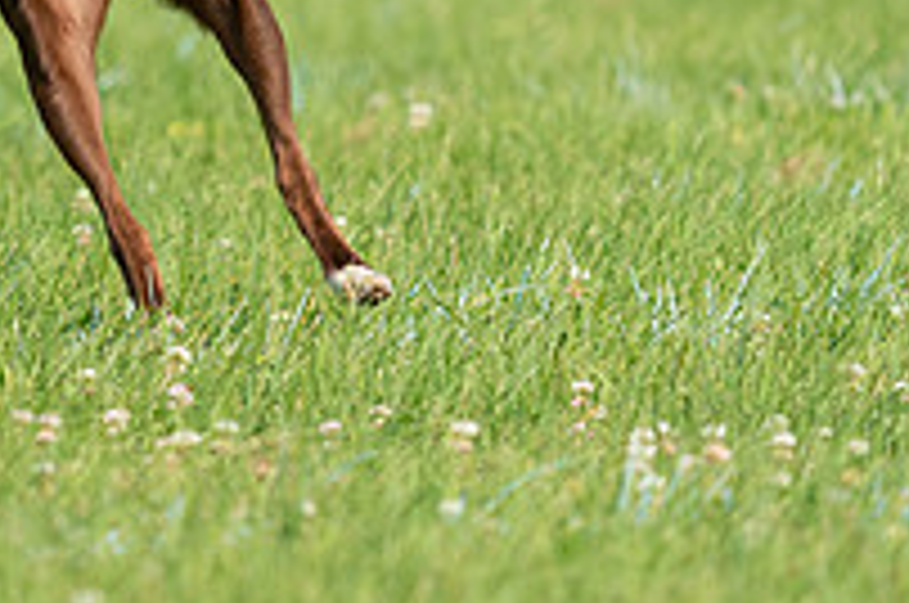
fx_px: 20748
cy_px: -196
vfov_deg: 1.7
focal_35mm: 823
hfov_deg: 2.5
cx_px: 32
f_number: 5.6
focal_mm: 286
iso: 1250
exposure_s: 1/4000
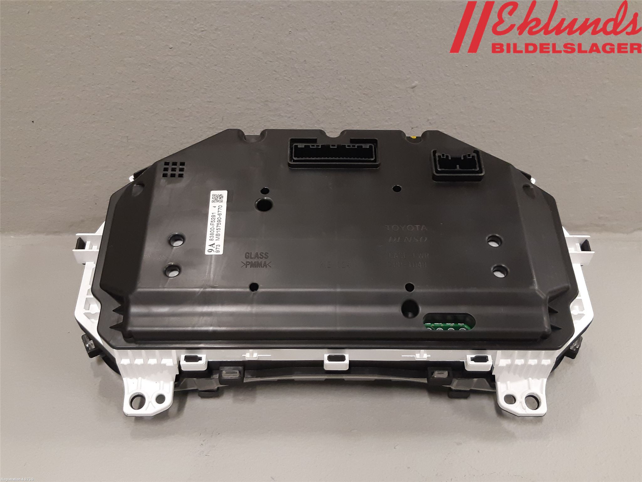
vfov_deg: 53.1
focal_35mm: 26
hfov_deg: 67.3
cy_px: 241
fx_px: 482
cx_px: 321
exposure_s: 1/50
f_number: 1.7
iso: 200
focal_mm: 3.93
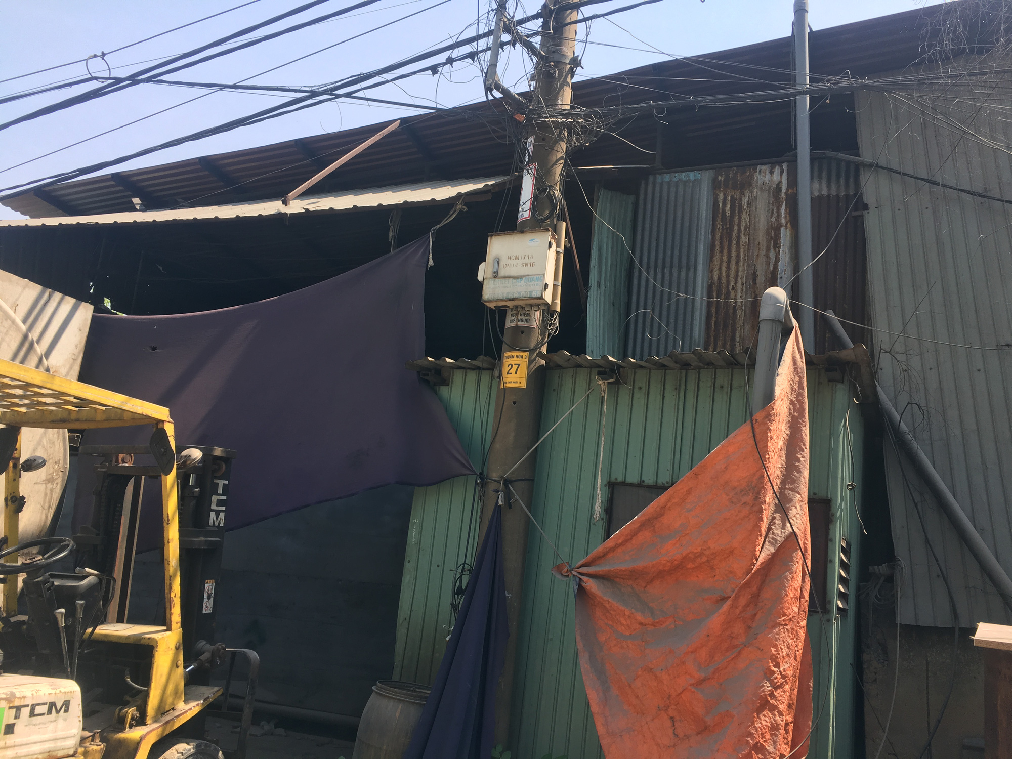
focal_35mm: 29
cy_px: 380
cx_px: 506
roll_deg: -4.5
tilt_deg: +13.4
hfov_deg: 61.7
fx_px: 848
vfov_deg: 48.2
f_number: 2.2
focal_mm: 4.15
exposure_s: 1/578
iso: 25
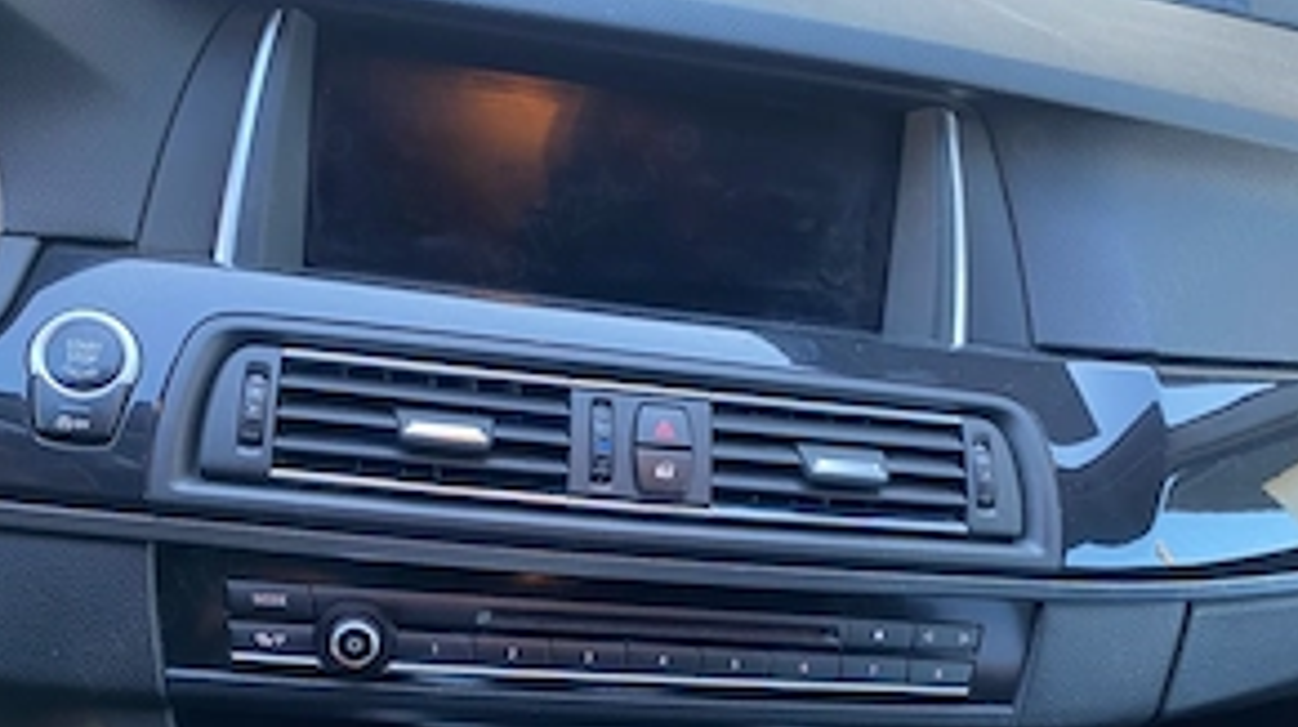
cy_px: 629
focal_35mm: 39
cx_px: 647
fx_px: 1341
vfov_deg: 29.3
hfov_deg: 51.7
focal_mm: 4.25
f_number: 1.8
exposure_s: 1/74
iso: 125
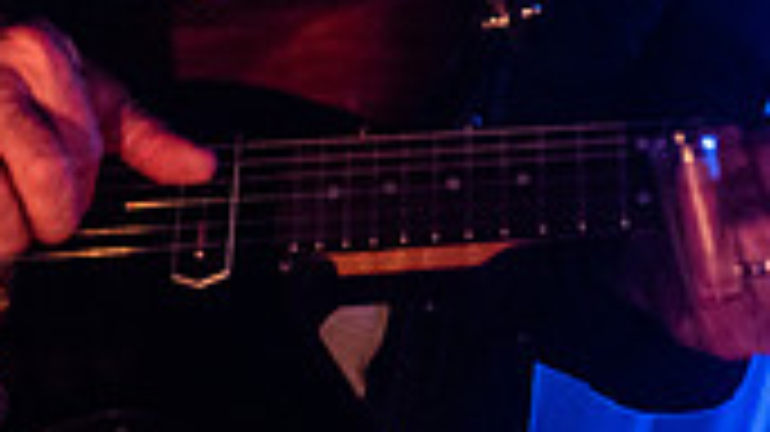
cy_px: -416
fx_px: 3510
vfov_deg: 6.8
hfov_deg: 12.4
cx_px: 655
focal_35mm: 172
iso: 2500
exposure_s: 1/100
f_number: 3.2
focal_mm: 44
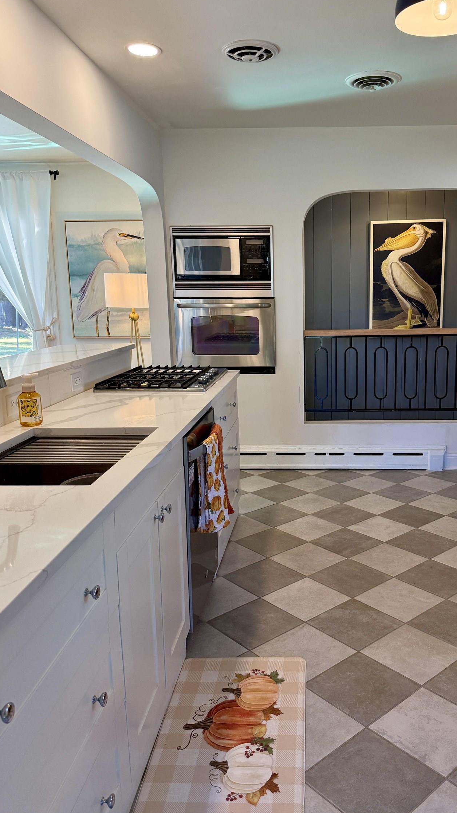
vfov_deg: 69.9
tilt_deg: -9.6
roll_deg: -1.1
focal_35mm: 27
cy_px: 403
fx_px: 582
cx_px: 306
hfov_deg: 42.3
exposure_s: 1/204
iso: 200
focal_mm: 6.76
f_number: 1.78
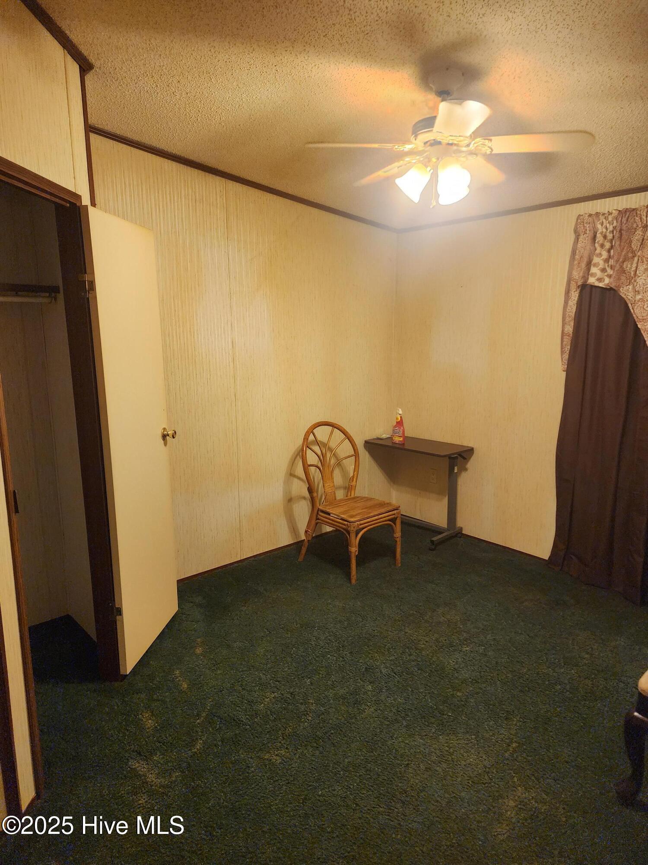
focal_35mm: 23
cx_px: 324
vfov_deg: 73.9
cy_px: 432
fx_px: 574
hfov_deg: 58.9
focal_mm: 6.4
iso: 640
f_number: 1.8
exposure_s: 1/120
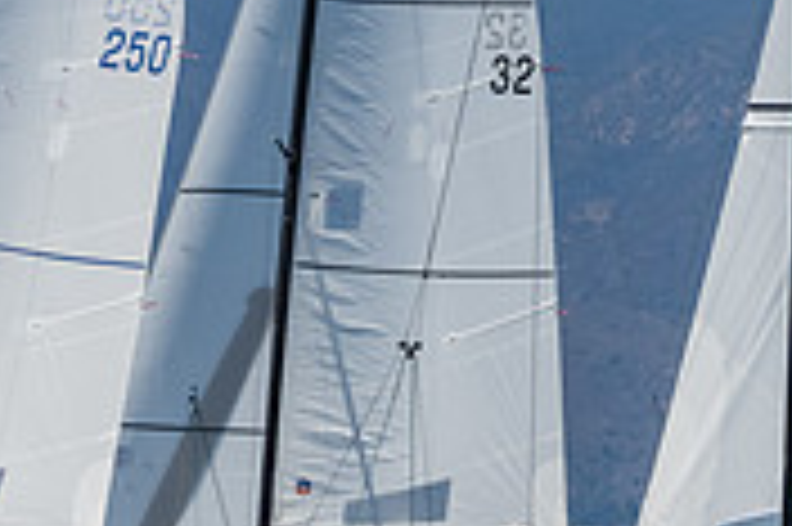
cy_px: 796
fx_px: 14594
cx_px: 324
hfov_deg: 3.1
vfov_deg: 2.1
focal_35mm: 664
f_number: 14
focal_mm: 135
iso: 640
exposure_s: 1/1000
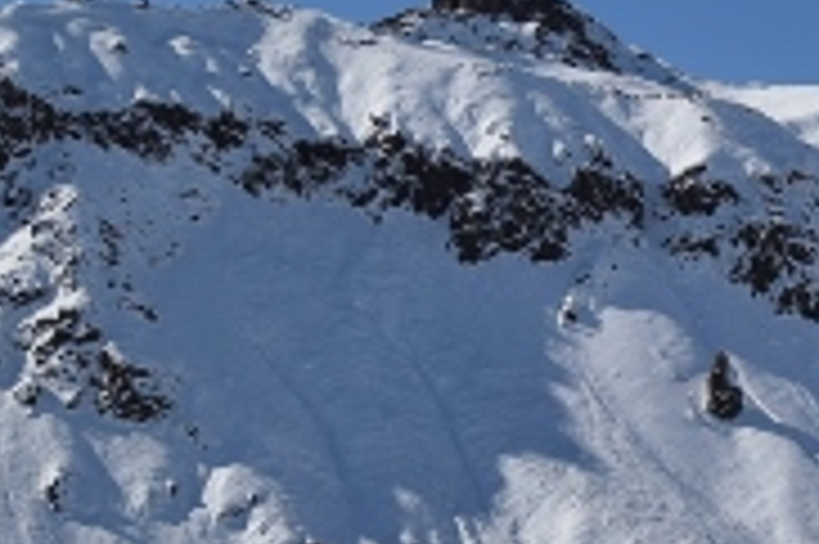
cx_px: 1170
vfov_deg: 13.7
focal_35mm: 95
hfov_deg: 19.2
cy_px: 753
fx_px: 2159
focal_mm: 18
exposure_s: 1/1000
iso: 100
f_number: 9
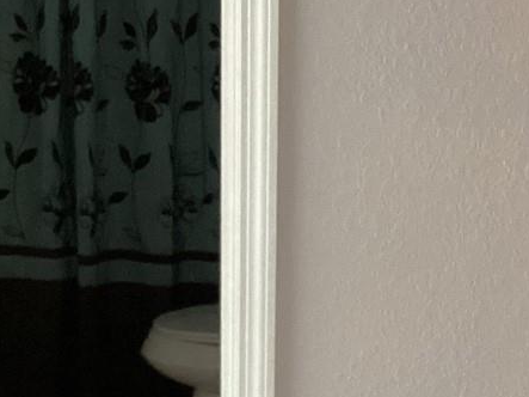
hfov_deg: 17.5
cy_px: 348
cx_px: 399
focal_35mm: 112
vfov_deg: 13.1
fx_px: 1711
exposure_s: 1/60
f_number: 2.4
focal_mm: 3.3
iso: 400
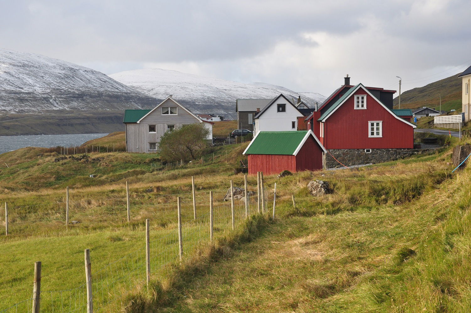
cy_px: 156
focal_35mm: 60
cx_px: 236
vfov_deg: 22.6
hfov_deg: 33.4
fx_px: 784
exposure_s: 1/200
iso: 400
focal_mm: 40
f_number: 10
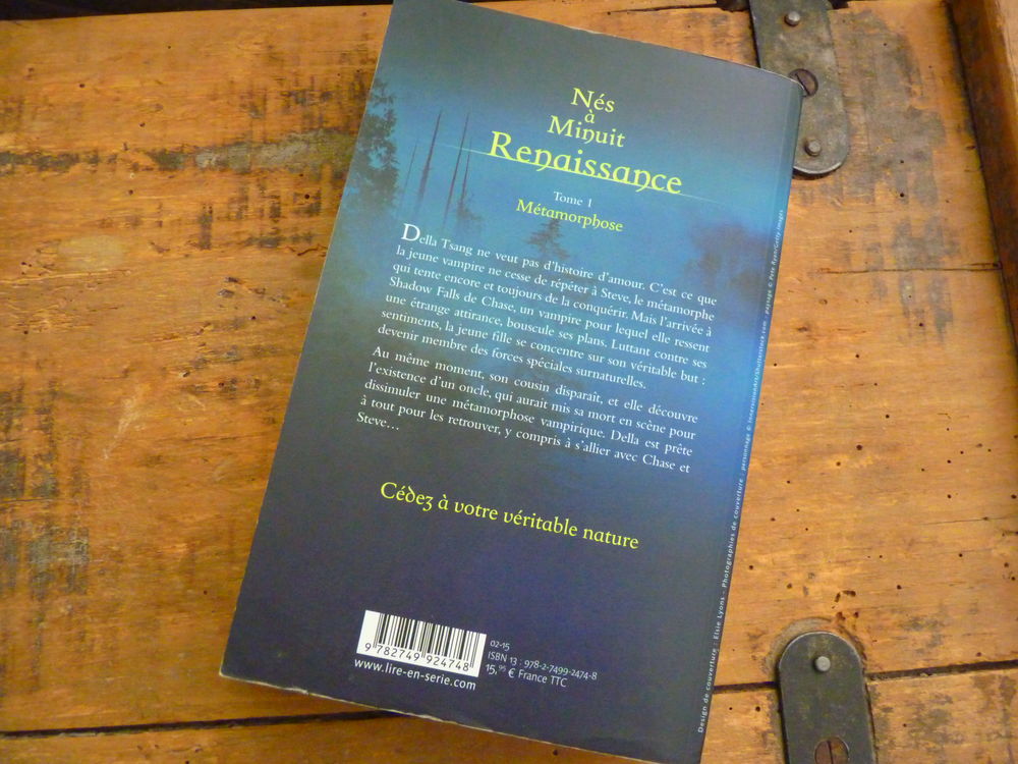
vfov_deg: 49.7
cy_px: 382
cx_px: 509
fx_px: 823
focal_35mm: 28
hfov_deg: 63.4
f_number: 2.8
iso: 800
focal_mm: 5
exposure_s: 1/13
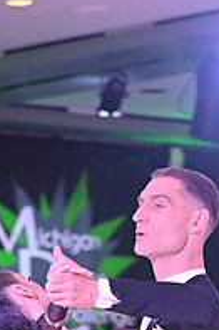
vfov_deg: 6.6
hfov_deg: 4.4
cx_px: 133
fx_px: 2824
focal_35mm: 309
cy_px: 437
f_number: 4.5
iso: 5000
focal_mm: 105
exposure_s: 1/400
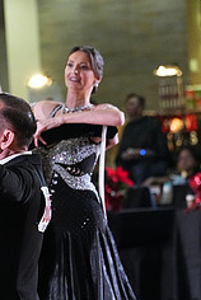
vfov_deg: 4.2
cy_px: 353
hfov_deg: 2.8
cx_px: -38
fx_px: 4100
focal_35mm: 491
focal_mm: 200
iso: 10000
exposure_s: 1/400
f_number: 5.6
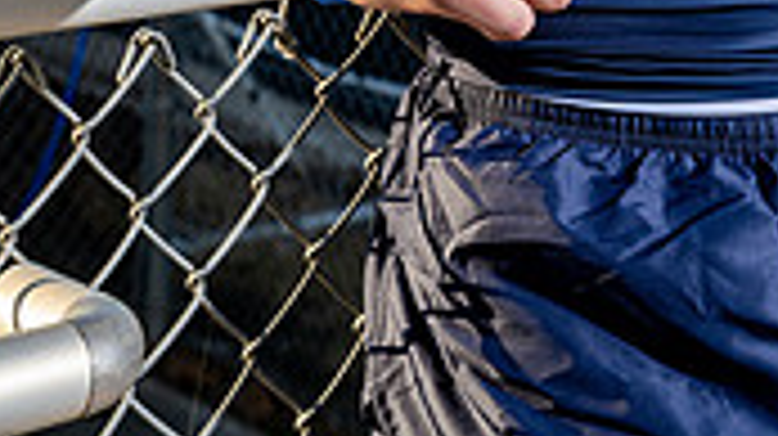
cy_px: -566
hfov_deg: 15.8
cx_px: 508
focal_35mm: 136
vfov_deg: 8.3
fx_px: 2803
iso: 100
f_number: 6.3
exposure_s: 1/250
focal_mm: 50
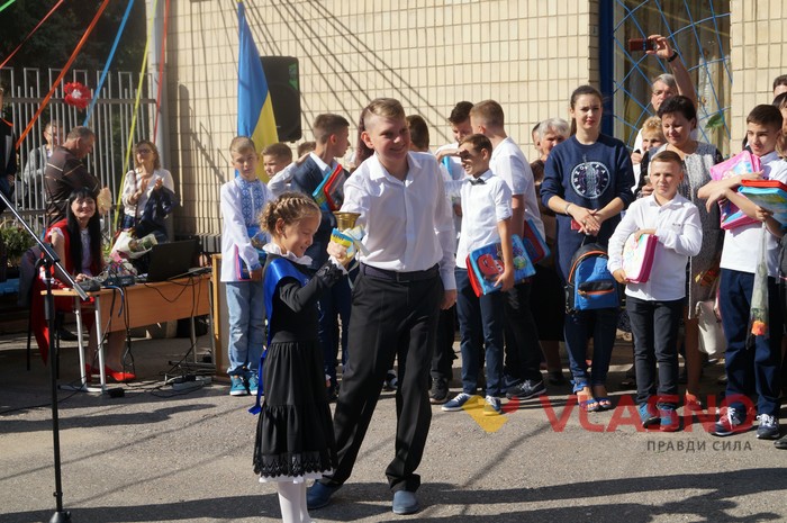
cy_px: 262
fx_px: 1146
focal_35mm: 52
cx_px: 394
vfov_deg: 25.7
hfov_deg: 37.9
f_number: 7.1
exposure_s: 1/320
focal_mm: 35
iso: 100
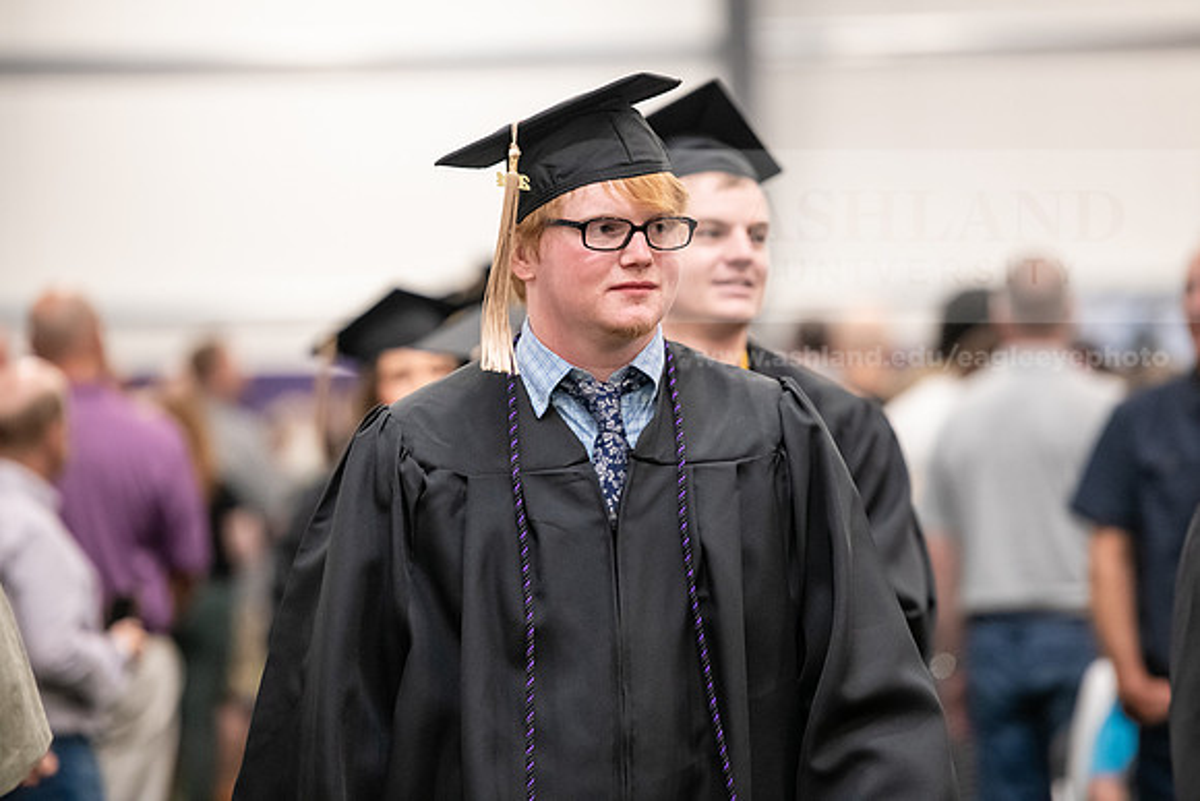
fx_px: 5834
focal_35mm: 175
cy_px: 400
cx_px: 600
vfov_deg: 7.9
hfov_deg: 11.7
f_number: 3.2
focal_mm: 175
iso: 3200
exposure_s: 1/200
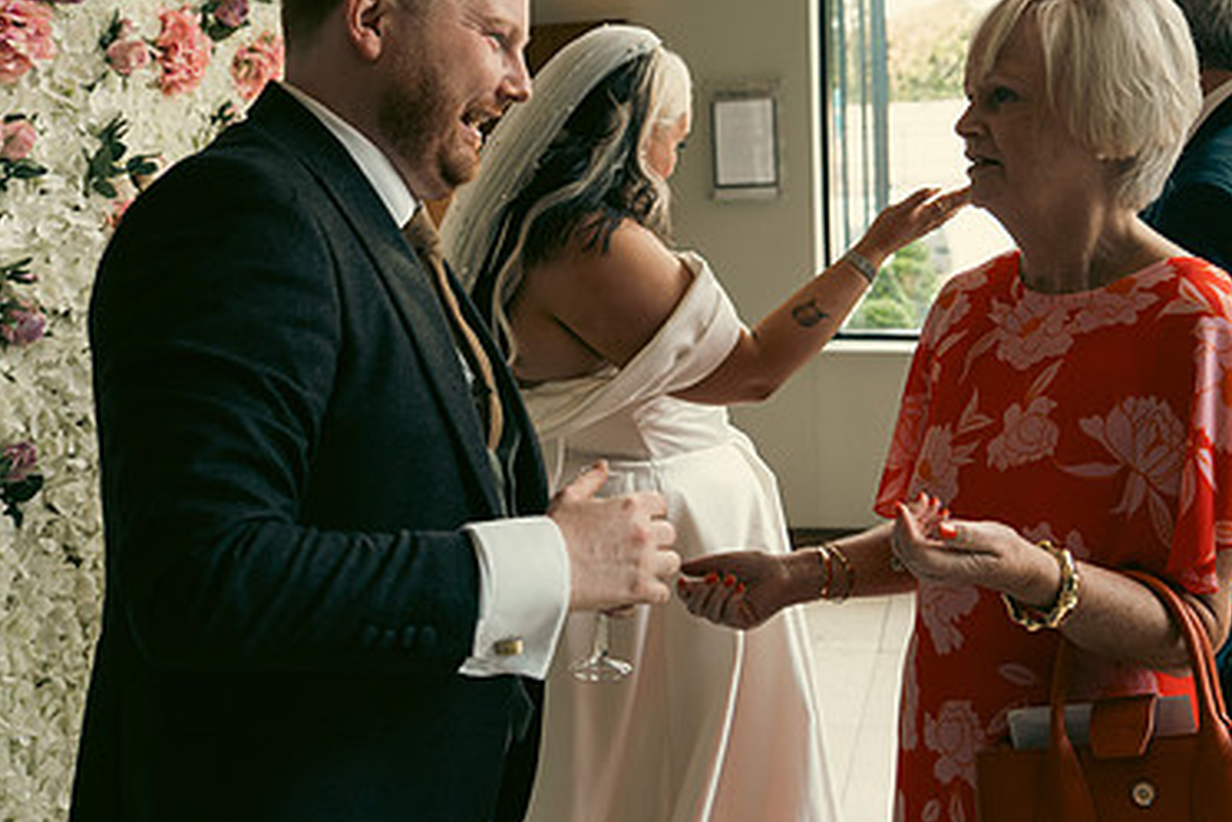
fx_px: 1438
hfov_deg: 46.3
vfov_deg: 31.9
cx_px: 694
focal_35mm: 42
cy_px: 371
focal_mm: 27
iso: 400
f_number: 3.5
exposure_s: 1/160
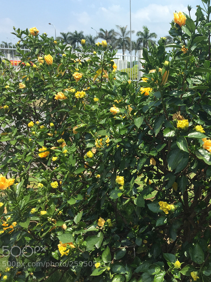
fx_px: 317
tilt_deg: -12.2
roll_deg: -3.0
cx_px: 177
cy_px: 140
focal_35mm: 39
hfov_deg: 35.3
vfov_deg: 47.9
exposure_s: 1/1099
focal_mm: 4.15
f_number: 2.2
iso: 32
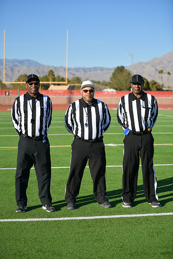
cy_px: 130
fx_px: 504
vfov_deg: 28.8
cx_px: 86
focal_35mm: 70
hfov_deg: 19.5
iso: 64
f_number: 2.8
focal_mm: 70
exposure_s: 1/1600
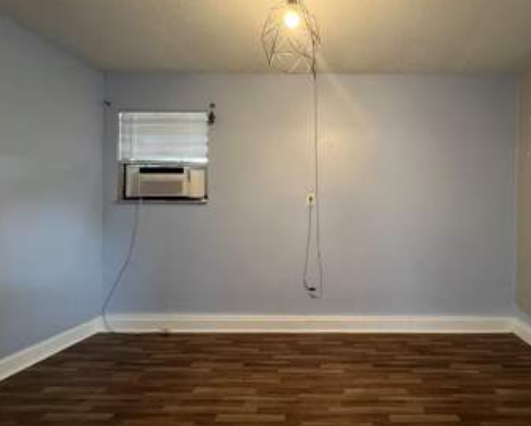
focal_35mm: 18
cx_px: 341
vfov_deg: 73.9
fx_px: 283
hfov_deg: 84.2
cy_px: 217
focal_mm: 1.57
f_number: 1.8
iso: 400
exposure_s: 1/60
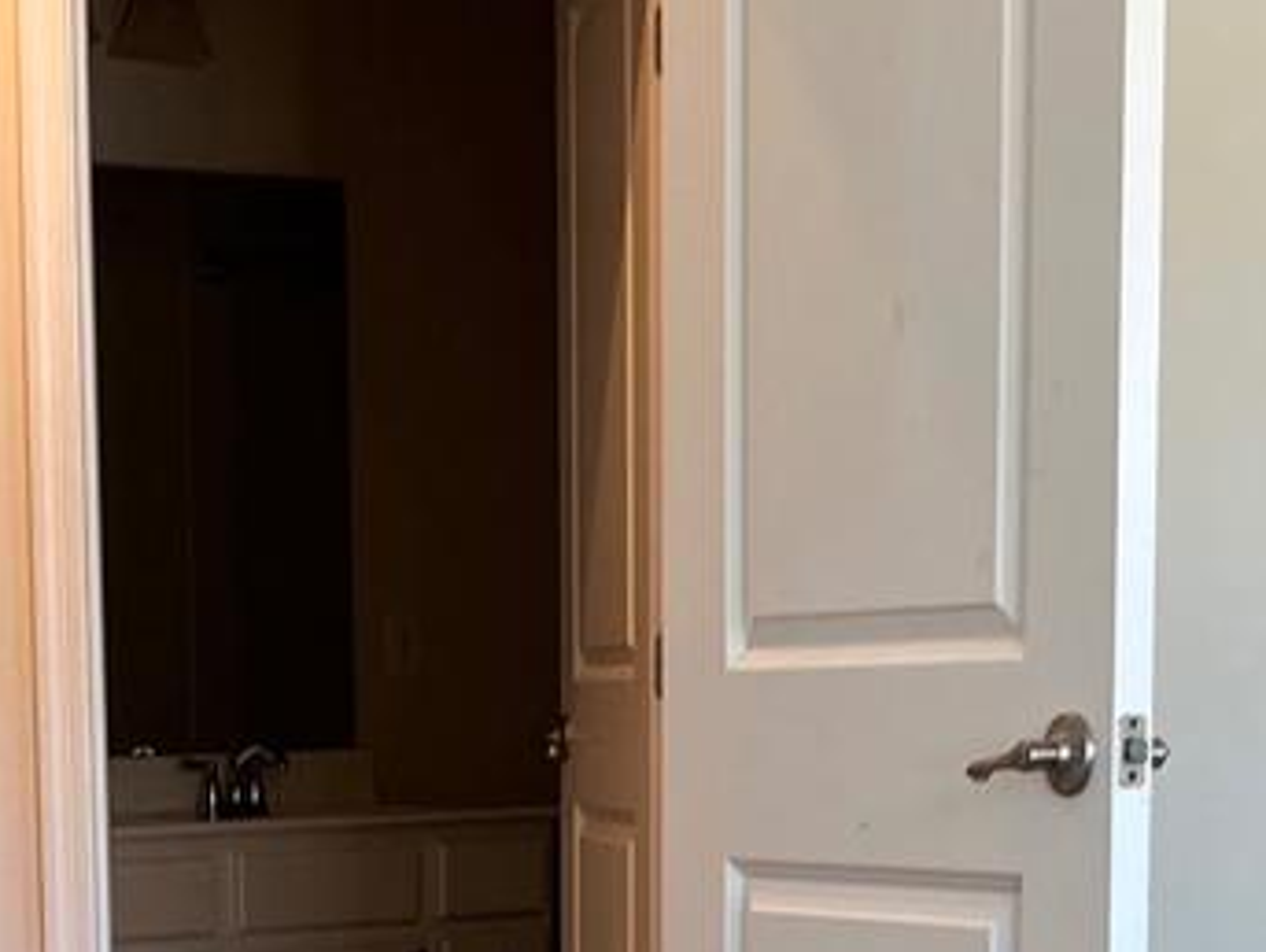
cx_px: 284
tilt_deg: -8.9
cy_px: 1310
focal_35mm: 109
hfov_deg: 17.9
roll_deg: +0.6
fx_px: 3991
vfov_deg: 13.1
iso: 100
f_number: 1.6
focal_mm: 5.1
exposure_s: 1/120
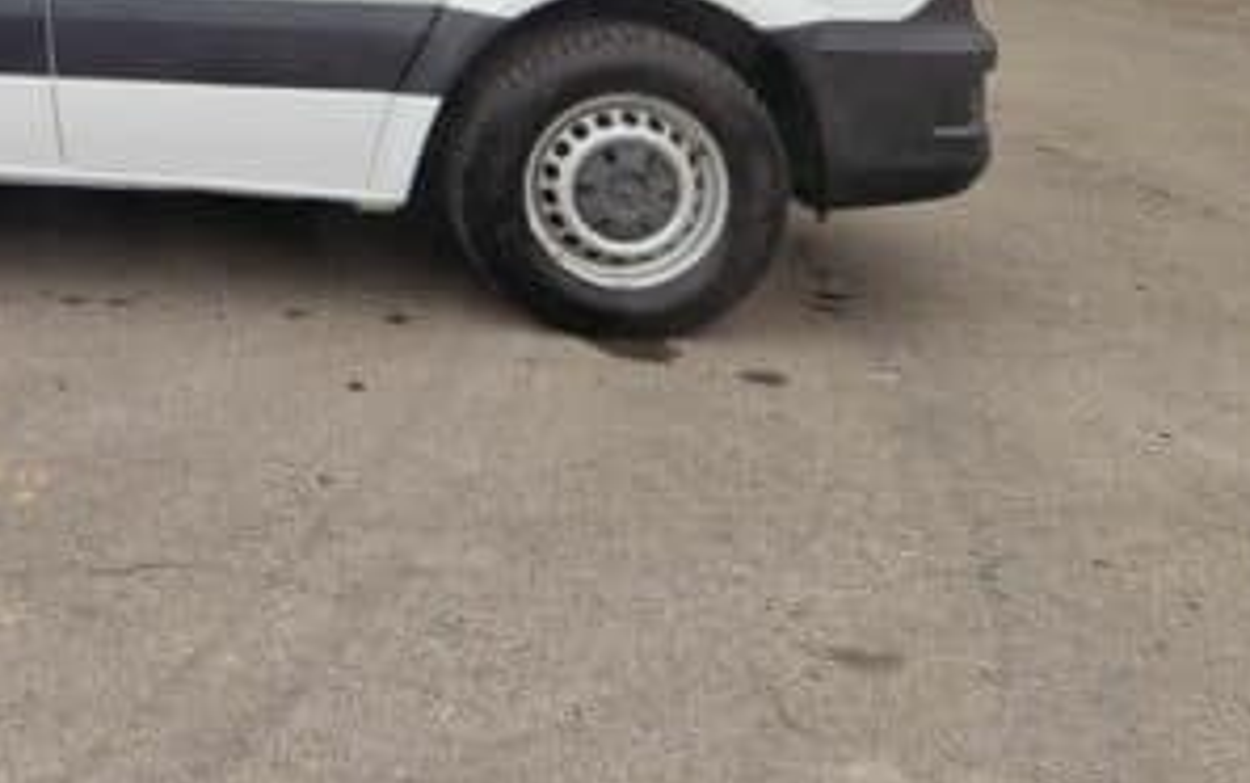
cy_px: -349
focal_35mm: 63
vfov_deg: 18.6
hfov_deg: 27.8
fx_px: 2147
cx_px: -311
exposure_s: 1/801
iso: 50
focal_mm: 5.4
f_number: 1.8
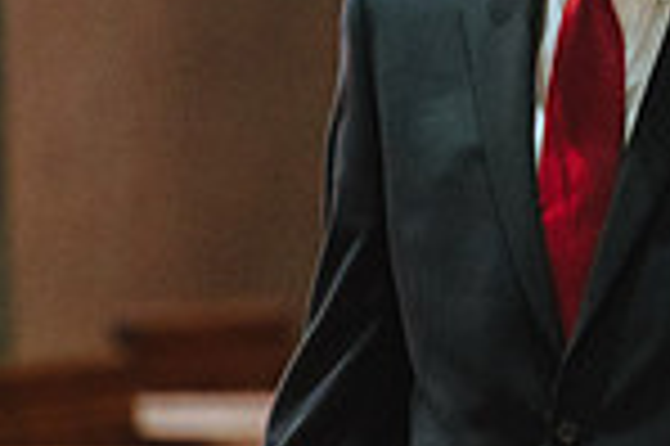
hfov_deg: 2.3
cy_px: 313
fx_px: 16397
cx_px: 754
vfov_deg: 1.6
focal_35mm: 882
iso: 4000
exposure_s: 1/160
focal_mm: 200
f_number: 2.8
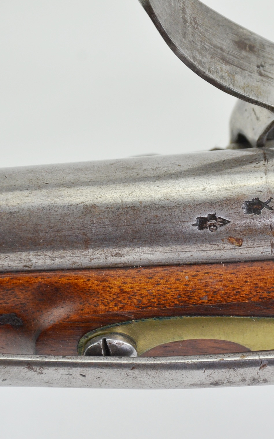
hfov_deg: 3.9
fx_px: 3977
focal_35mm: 333
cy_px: 232
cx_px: 240
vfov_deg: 6.3
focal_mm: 135
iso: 800
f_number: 5.6
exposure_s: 1/200
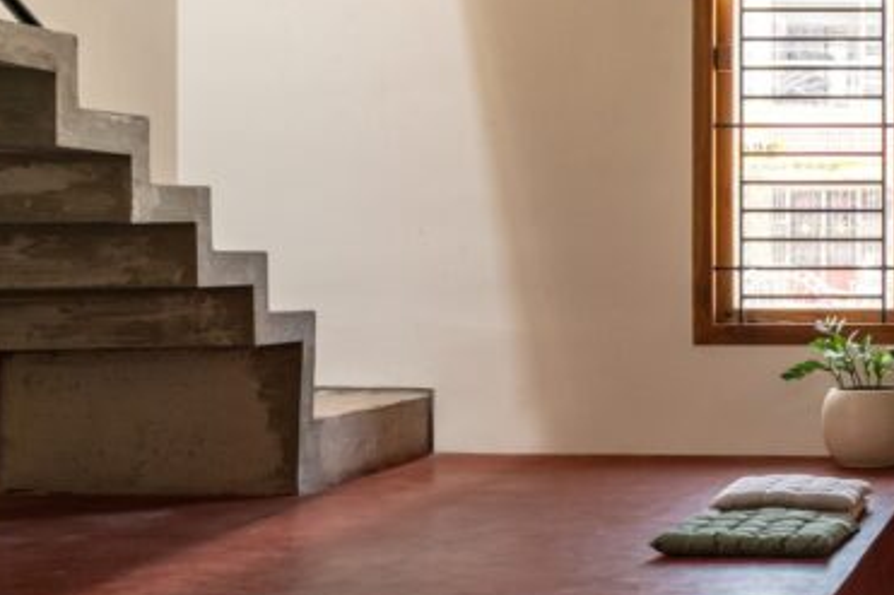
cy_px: 219
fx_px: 1713
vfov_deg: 19.7
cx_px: 1094
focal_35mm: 69
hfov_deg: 25.9
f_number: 8
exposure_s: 1/8
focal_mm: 25
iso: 250
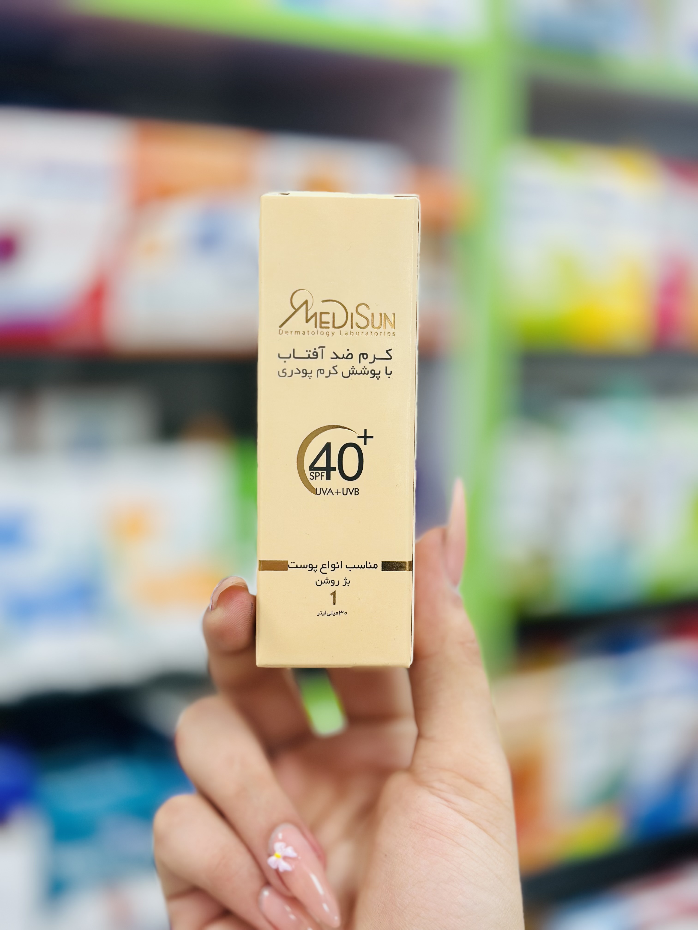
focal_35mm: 48
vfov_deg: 39.7
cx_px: 349
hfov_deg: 30.3
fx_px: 1291
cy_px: 465
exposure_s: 1/100
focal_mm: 6.86
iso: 80
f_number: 1.78
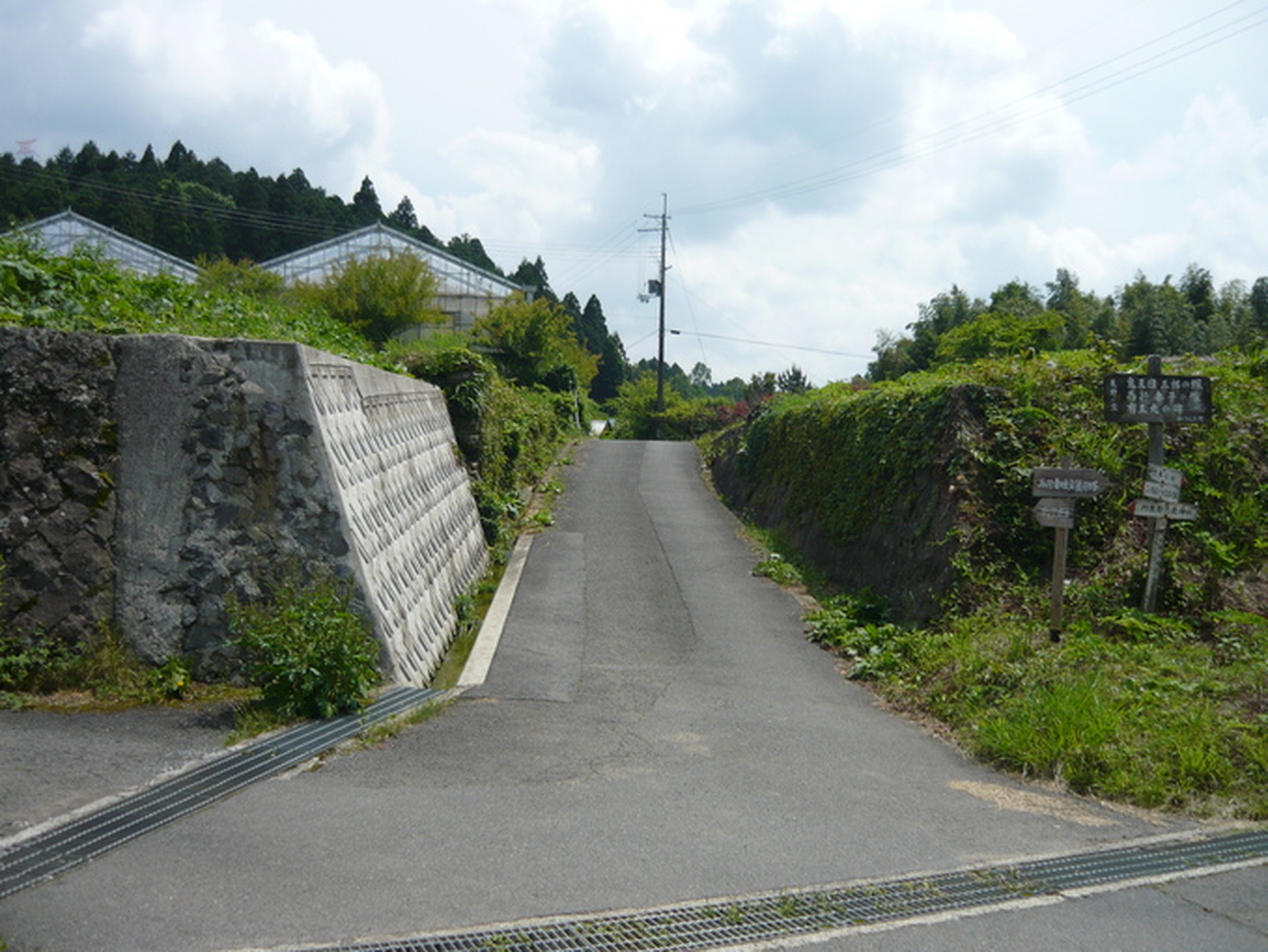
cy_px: 469
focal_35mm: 34
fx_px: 1246
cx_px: 639
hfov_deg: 53.9
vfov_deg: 41.8
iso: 100
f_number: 8
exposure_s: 1/250
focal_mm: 5.5
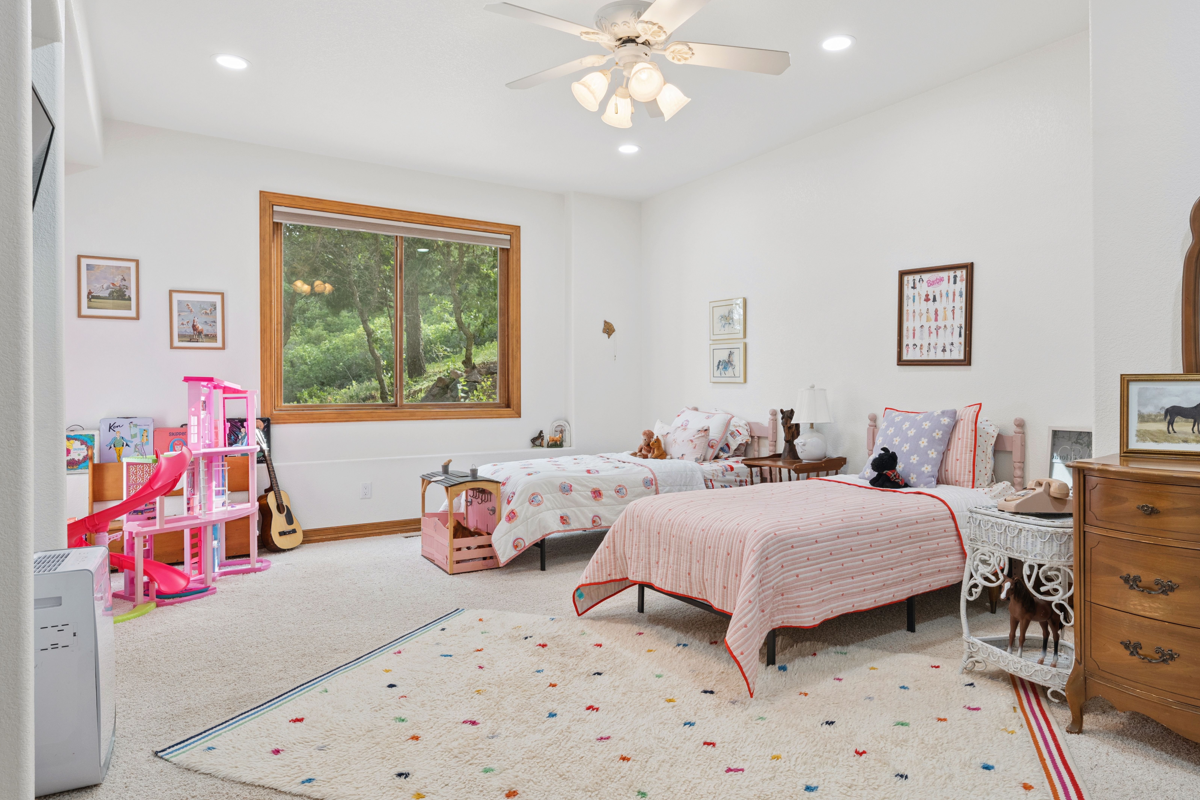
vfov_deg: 57.2
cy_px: 391
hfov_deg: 78.4
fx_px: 733
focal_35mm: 22
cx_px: 659
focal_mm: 20
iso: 640
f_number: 8
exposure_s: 1/60
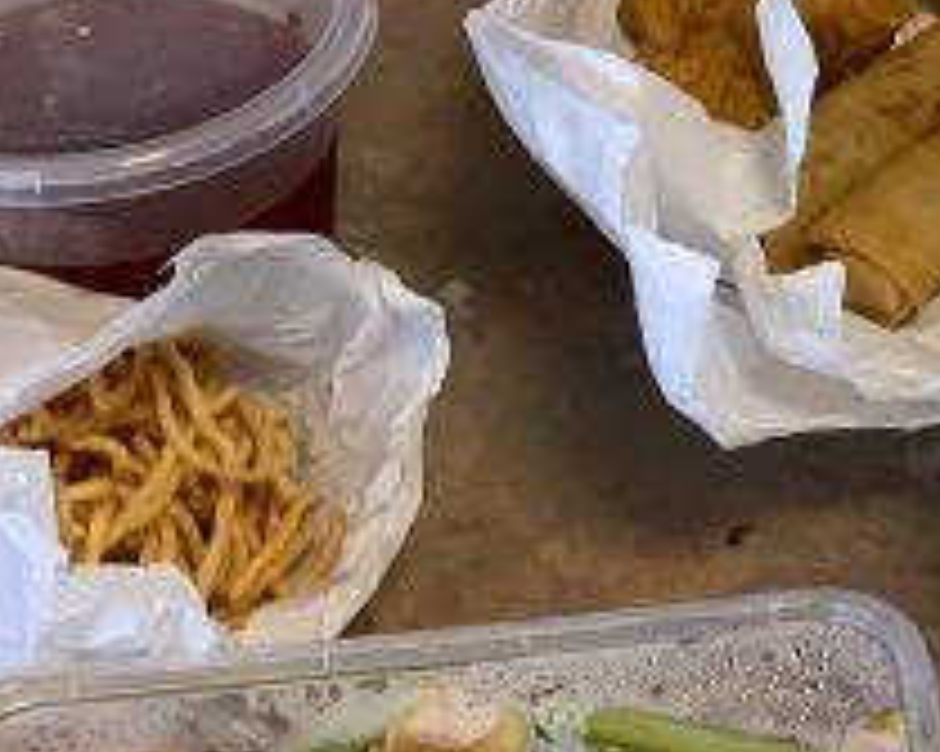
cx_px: 904
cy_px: 342
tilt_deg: -37.4
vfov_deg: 10.6
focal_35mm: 146
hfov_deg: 13.1
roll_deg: +1.2
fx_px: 4060
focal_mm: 6
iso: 125
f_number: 2.4
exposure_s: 1/60
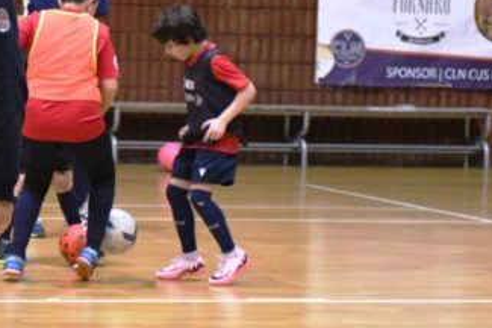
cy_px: 172
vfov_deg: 6.1
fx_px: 3076
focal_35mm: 225
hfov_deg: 9.1
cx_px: 9
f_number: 4
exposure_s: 1/250
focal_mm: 70
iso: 10000
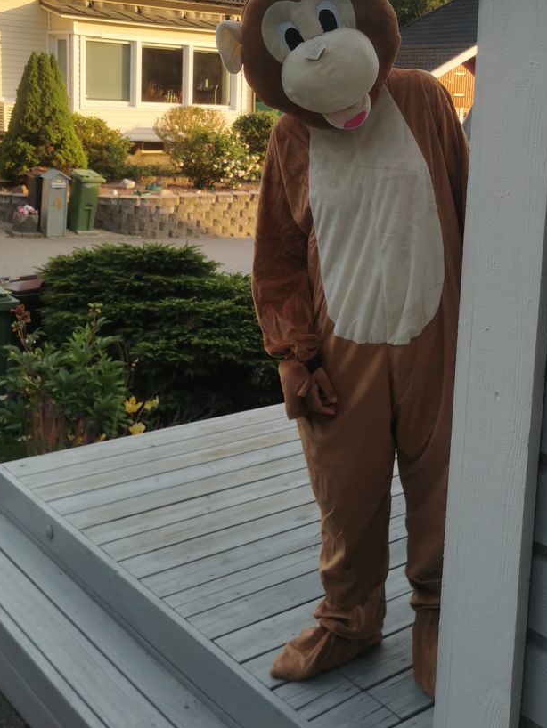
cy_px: 257
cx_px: 319
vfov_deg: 42.5
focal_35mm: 44
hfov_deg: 32.8
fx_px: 927
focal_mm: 5.56
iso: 50
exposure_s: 1/910
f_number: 1.6
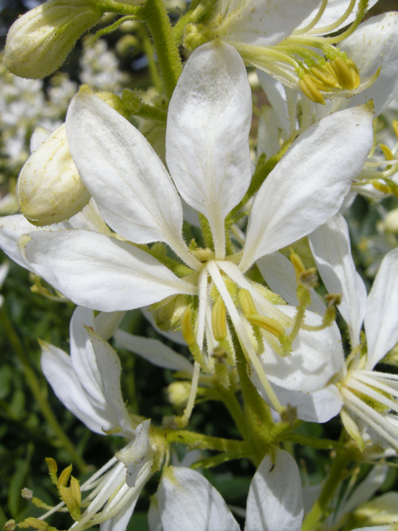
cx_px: 199
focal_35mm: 35
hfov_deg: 40.7
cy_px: 266
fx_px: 537
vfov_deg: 52.6
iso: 64
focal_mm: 7.5
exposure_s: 1/314
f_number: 6.8
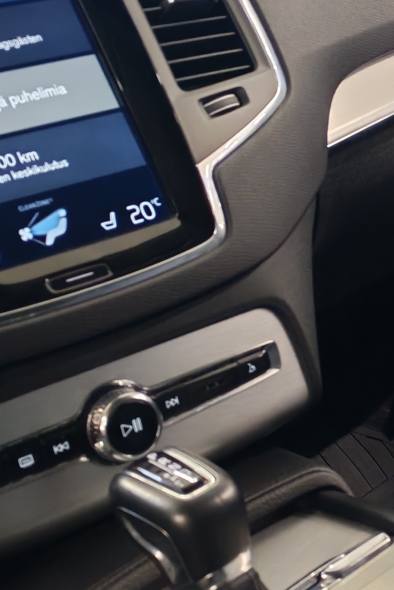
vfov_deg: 24.8
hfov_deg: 16.1
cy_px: 317
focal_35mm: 82
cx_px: 447
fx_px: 1346
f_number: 1.9
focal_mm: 6.12
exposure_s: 1/50
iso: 1000
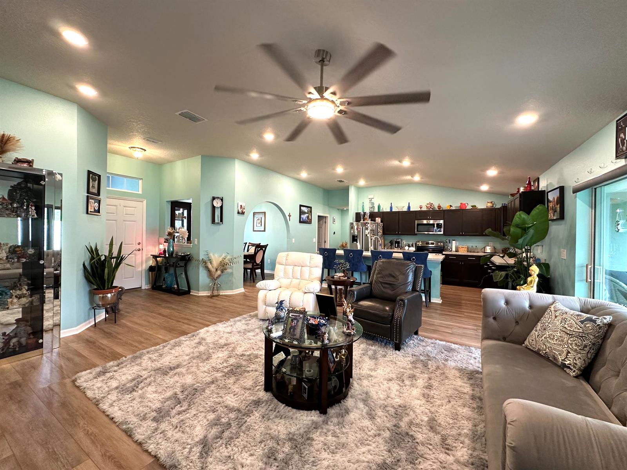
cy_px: 235
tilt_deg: -0.1
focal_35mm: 14
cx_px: 314
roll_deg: -1.1
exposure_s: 1/60
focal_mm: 2.22
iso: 250
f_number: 2.2
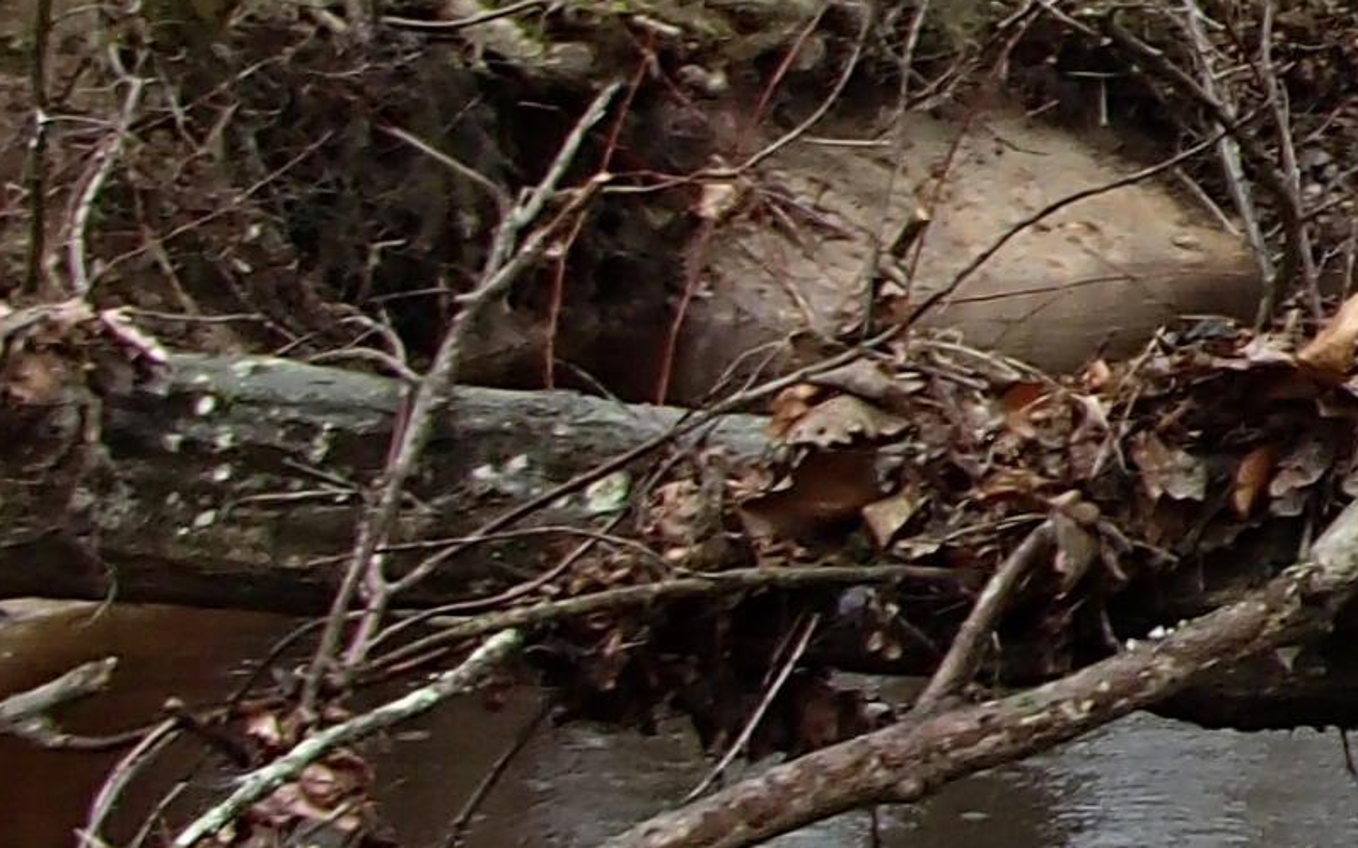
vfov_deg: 8.8
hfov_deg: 12.5
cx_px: 2711
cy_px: 154
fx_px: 5476
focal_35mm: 148
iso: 100
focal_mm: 5
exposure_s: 1/125
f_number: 3.9
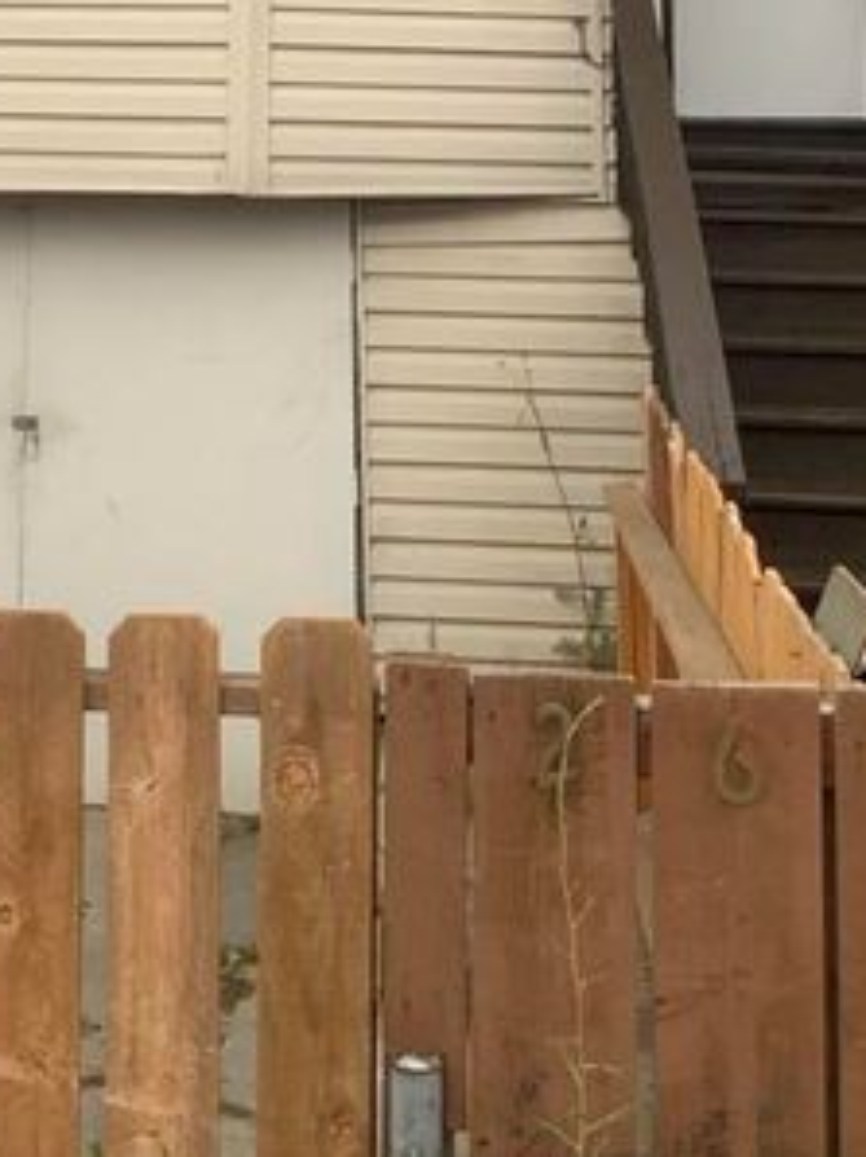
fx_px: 2171
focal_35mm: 65
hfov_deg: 22.4
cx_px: 233
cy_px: -76
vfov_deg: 27.6
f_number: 1.8
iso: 16
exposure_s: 1/318
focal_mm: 3
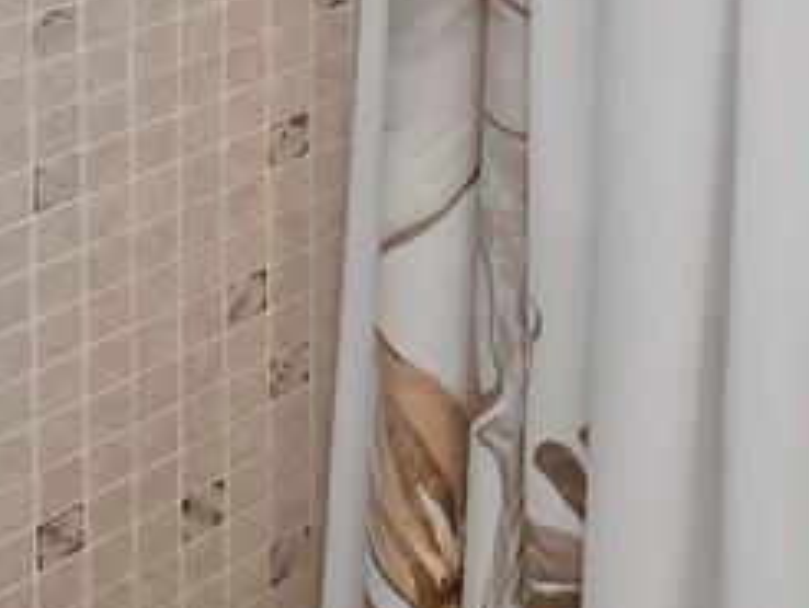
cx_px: 1306
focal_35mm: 91
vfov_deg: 12.9
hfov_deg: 18.4
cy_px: -789
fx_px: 2129
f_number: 11
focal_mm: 7
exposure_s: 1/1.67
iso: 200
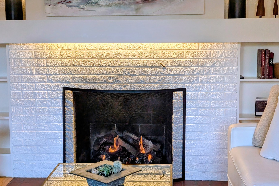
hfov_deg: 38.2
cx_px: 141
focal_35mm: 52
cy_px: 83
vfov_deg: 26.0
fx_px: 403
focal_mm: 6.9
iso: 22
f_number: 1.68
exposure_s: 1/120
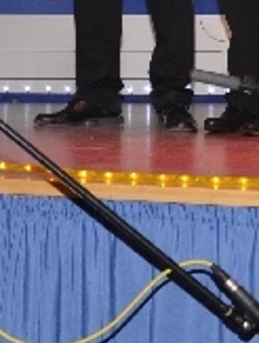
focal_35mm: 176
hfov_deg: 8.5
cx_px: 114
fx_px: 1752
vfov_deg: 10.8
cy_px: -161
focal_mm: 25
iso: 400
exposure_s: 1/60
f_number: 5
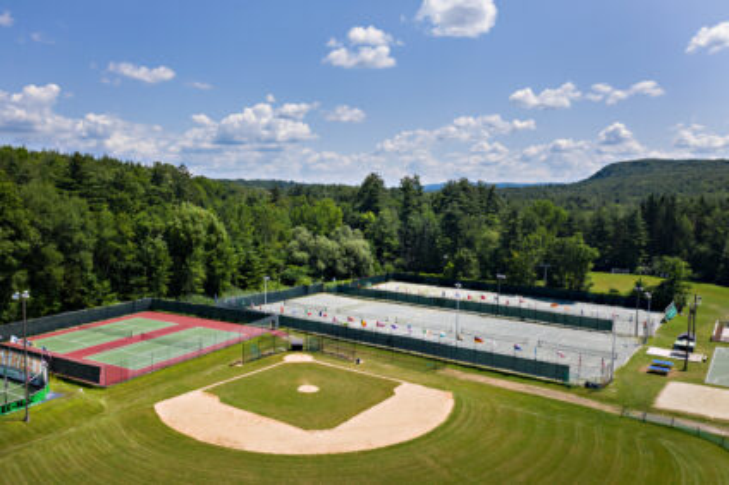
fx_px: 567
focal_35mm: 28
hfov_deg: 65.5
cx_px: 364
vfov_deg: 46.3
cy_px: 242
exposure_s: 1/1600
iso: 100
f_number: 3.5
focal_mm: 10.26
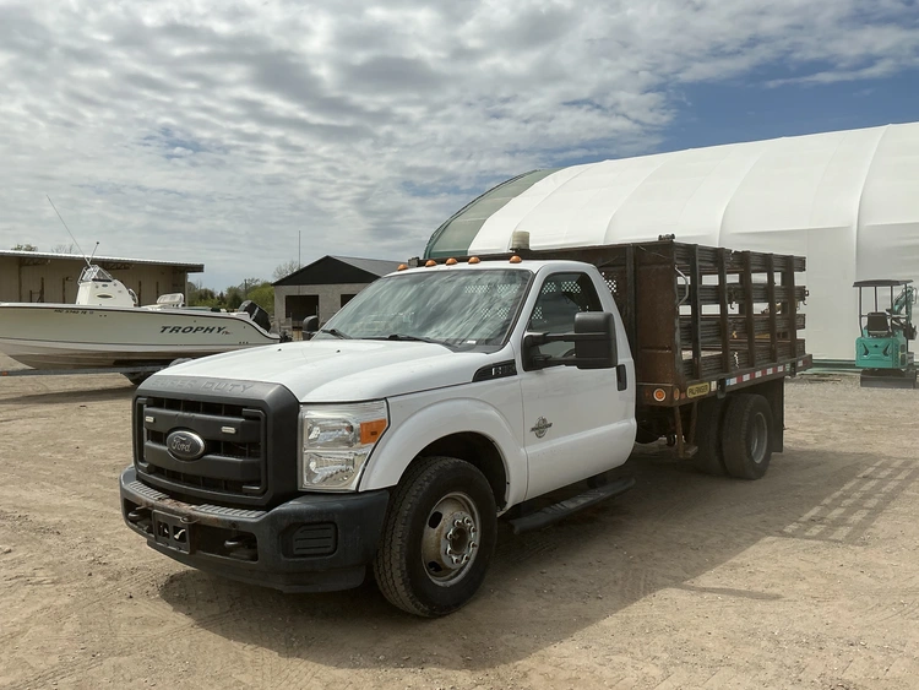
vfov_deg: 49.8
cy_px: 345
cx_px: 460
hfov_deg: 63.4
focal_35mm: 28
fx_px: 744
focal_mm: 3
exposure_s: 1/3788
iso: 25
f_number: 1.8
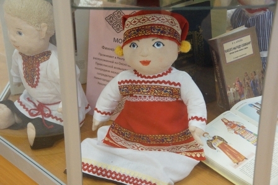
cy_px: 92
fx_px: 521
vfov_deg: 20.2
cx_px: 139
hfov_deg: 29.9
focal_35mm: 68
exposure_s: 1/60
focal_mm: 45
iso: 2500
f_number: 4.5
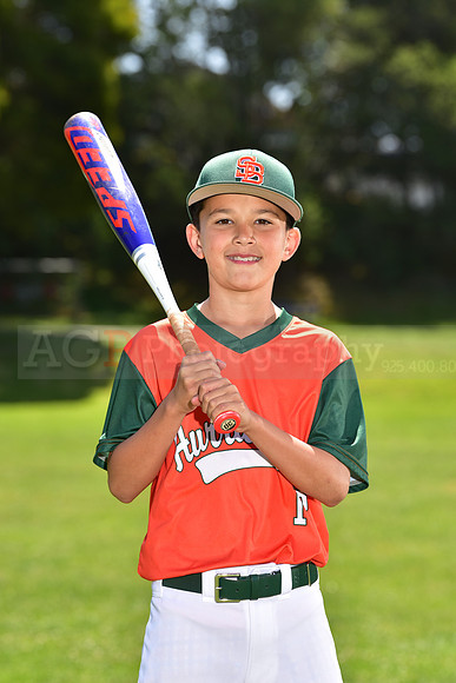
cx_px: 228
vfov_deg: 12.8
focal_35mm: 160
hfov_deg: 8.6
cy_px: 342
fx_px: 3038
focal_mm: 160
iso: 80
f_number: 5.6
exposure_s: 1/200
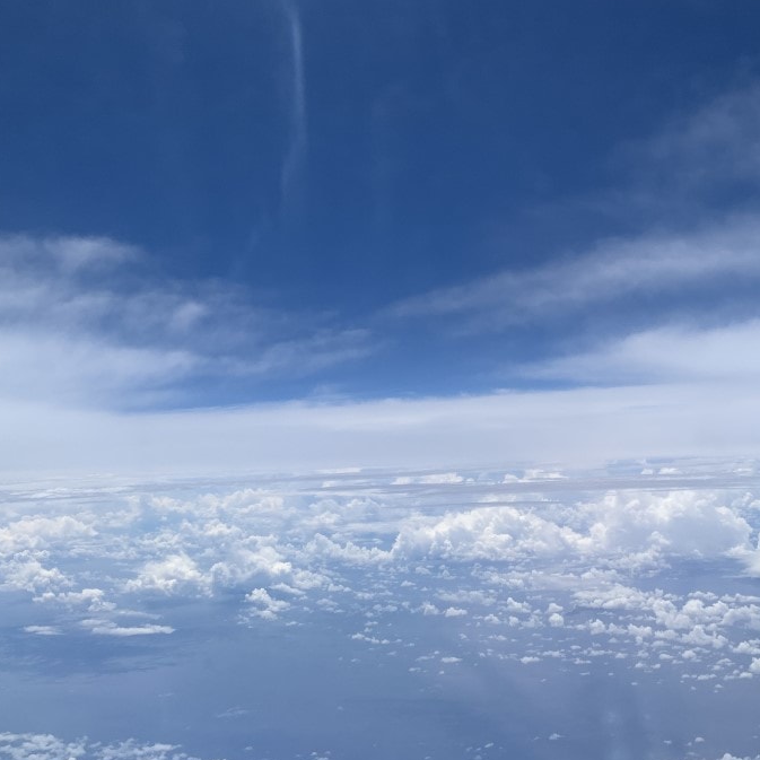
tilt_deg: +4.3
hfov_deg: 40.9
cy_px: 378
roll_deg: +3.8
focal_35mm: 41
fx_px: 1018
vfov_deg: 40.9
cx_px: 428
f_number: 1.8
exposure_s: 1/3937
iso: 25
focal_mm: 4.25
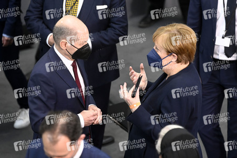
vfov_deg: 6.9
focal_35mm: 200
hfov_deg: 10.3
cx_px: 118
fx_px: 1316
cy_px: 79
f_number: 4
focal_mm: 200
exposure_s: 1/640
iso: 8000
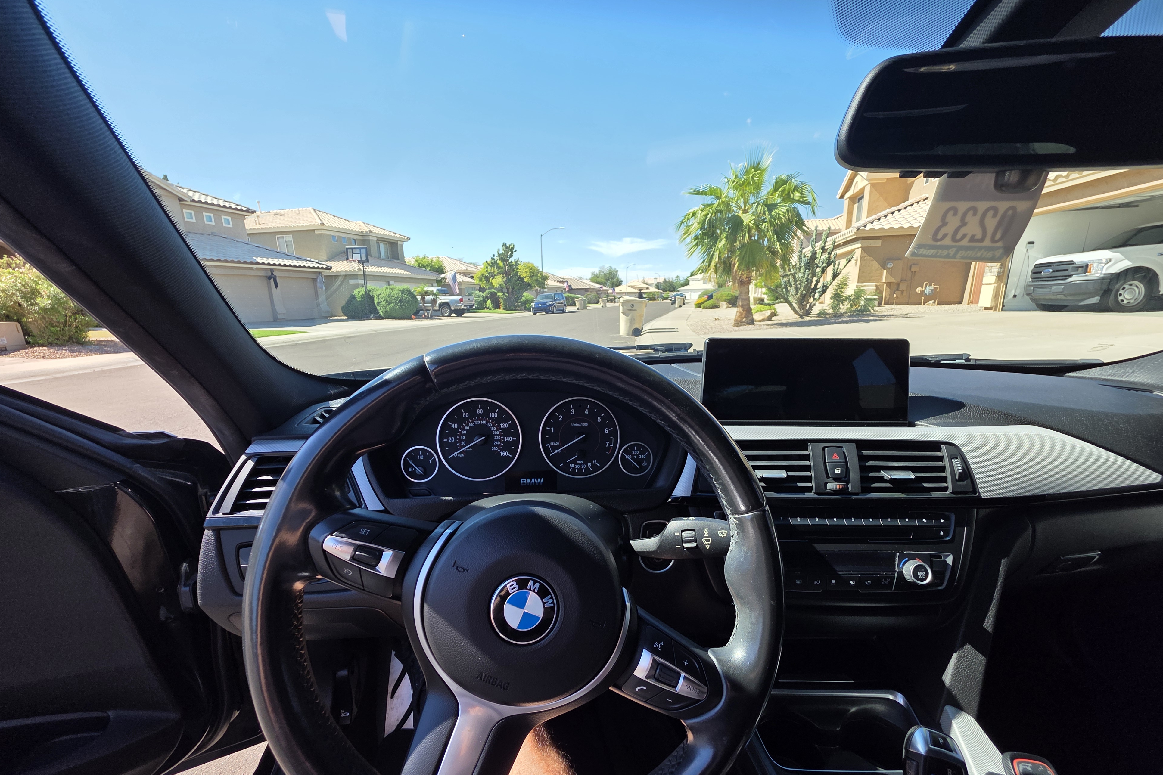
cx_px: 594
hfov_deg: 104.2
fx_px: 452
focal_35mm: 14
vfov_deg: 80.9
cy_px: 430
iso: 40
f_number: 1.9
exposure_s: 1/648
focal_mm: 2.2
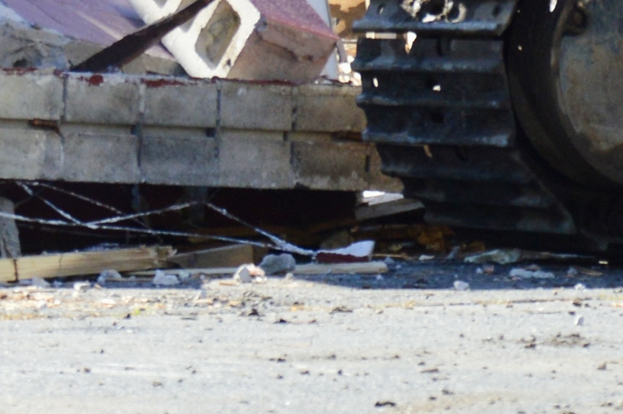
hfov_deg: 2.4
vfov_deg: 1.6
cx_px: 157
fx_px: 14696
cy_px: -395
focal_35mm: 850
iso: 280
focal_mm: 100
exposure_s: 1/500
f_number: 5.6
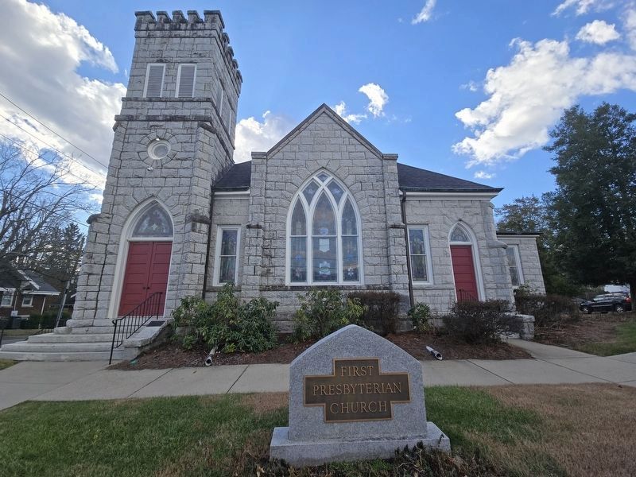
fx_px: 239
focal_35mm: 13
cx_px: 318
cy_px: 238
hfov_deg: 106.2
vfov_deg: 89.9
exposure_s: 1/1425
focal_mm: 2.2
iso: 50
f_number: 2.2
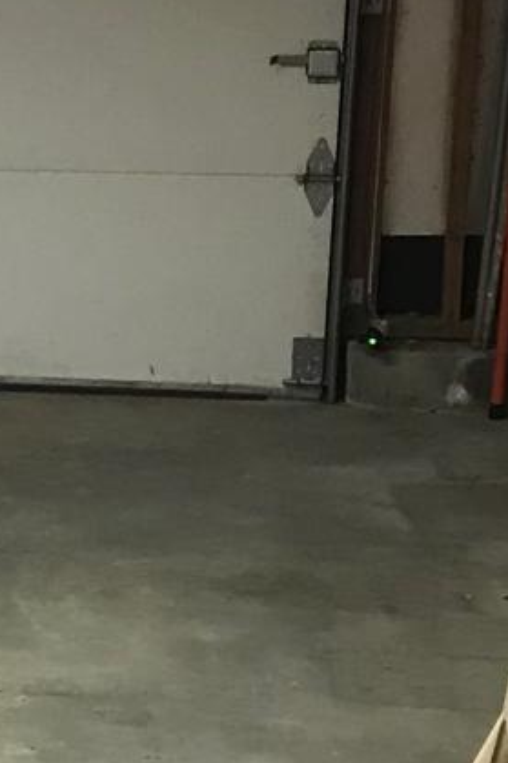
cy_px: 461
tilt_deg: -12.9
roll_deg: +0.2
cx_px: -599
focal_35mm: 139
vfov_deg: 14.8
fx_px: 2944
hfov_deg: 9.1
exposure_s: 1/15
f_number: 1.8
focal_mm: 3.99
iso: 40
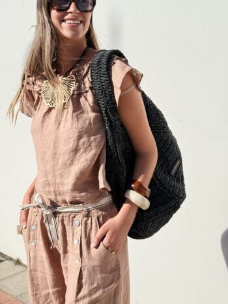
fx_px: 422
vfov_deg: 39.7
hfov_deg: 30.3
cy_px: 152
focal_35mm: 48
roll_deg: -3.5
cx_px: 114
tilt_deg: -9.6
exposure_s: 1/11364
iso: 64
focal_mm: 6.76
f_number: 1.78
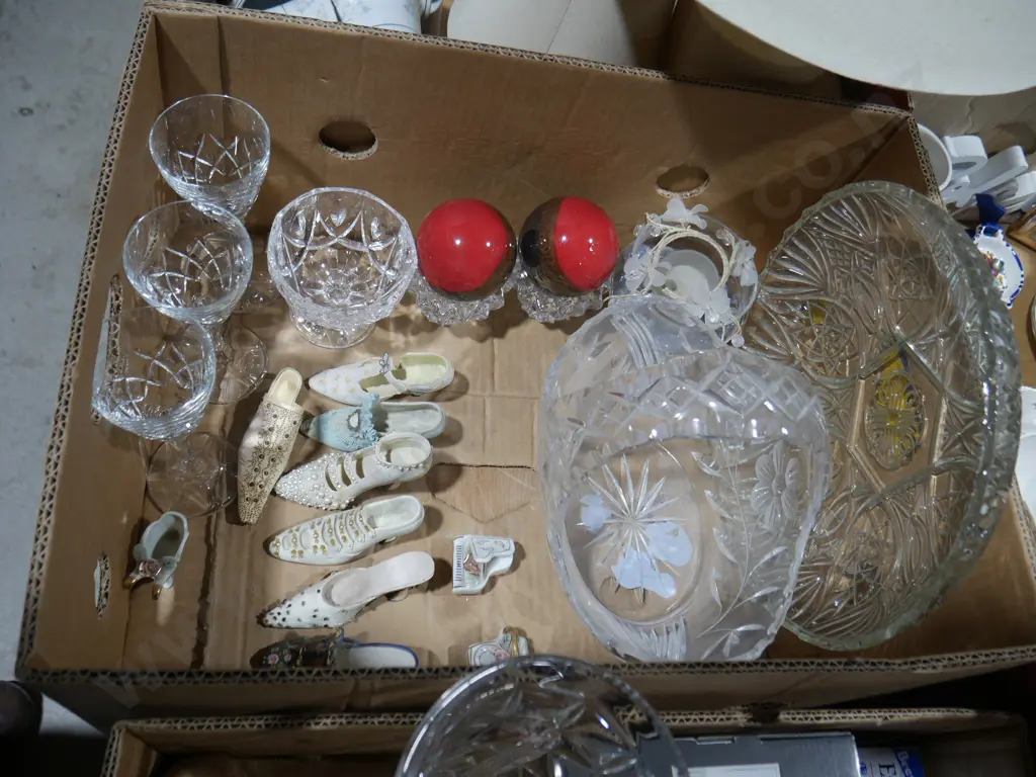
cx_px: 518
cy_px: 388
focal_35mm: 30
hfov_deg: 60.0
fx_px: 898
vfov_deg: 46.8
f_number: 3.6
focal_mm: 15
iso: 200
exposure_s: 1/80
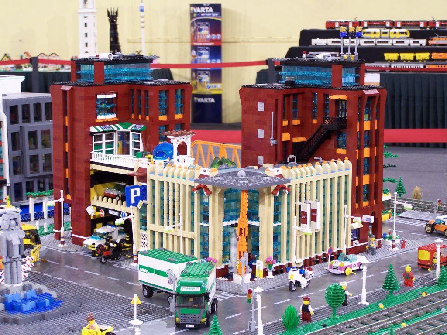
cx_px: 224
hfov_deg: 23.8
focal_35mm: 82
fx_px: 1059
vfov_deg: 18.0
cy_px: 168
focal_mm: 13.7
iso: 80
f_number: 3.2
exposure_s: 1/6
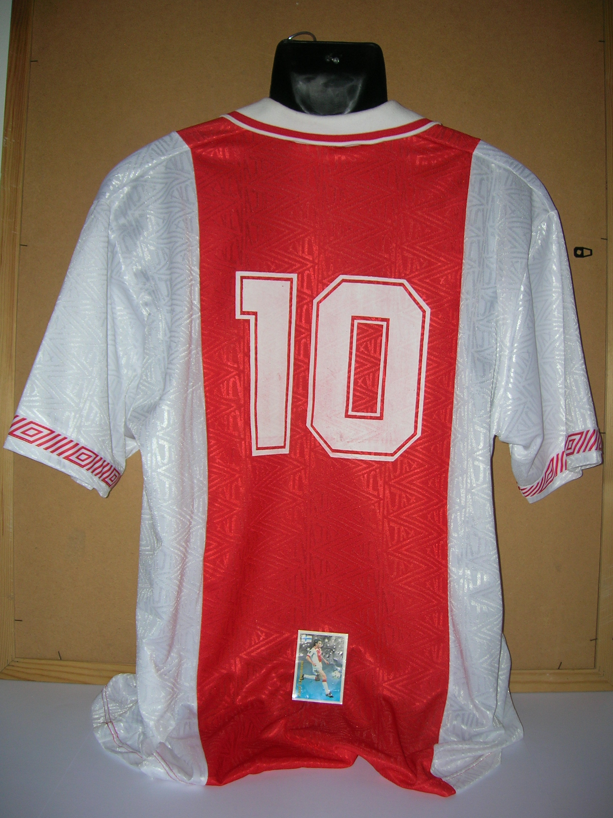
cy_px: 409
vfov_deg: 54.0
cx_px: 306
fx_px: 803
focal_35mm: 34
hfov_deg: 41.8
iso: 50
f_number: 2.9
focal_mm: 5.7
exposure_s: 1/60.1
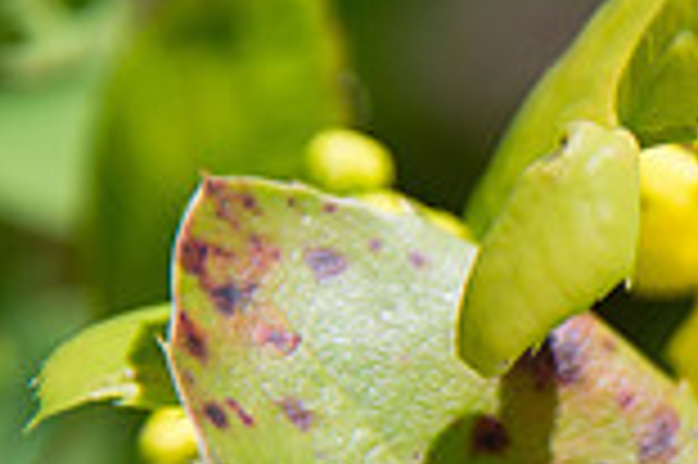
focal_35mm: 1124
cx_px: 1103
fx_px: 21770
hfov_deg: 1.8
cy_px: 543
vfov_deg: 1.2
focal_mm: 300
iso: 800
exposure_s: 1/1600
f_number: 6.3
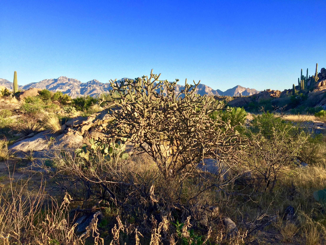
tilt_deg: -2.8
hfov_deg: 61.7
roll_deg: -1.0
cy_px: 122
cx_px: 163
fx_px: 273
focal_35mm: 29
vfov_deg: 48.2
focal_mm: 4.15
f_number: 2.2
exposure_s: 1/807
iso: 32
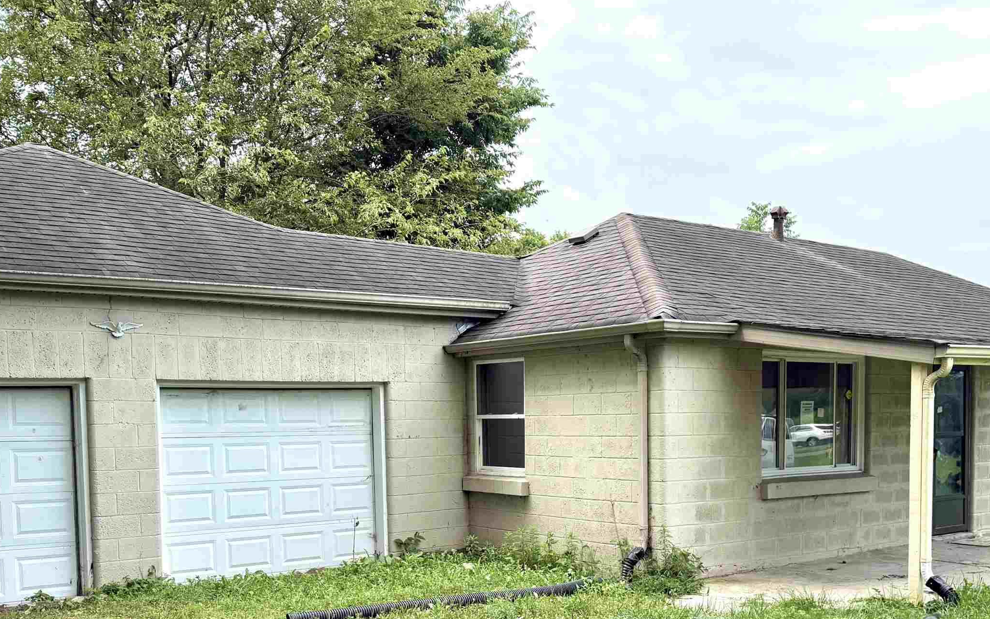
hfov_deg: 51.5
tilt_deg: -2.3
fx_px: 1025
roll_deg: -0.1
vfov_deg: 32.6
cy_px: 501
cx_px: 510
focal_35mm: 38
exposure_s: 1/1689
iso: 100
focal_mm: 6.76
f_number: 1.78
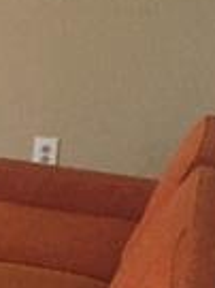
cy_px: 343
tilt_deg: -20.8
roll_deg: -0.4
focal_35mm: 165
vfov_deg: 11.7
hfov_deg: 8.0
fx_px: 1369
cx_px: -366
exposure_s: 1/30
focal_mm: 4.15
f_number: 2.2
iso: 250
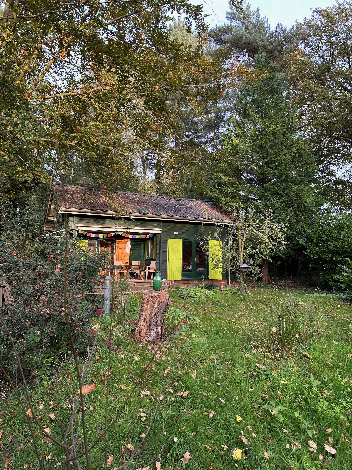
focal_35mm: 24
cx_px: 176
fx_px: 325
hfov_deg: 56.8
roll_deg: -0.8
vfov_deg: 71.6
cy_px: 235
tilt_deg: +4.6
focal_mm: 6.86
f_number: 1.78
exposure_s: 1/121
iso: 80
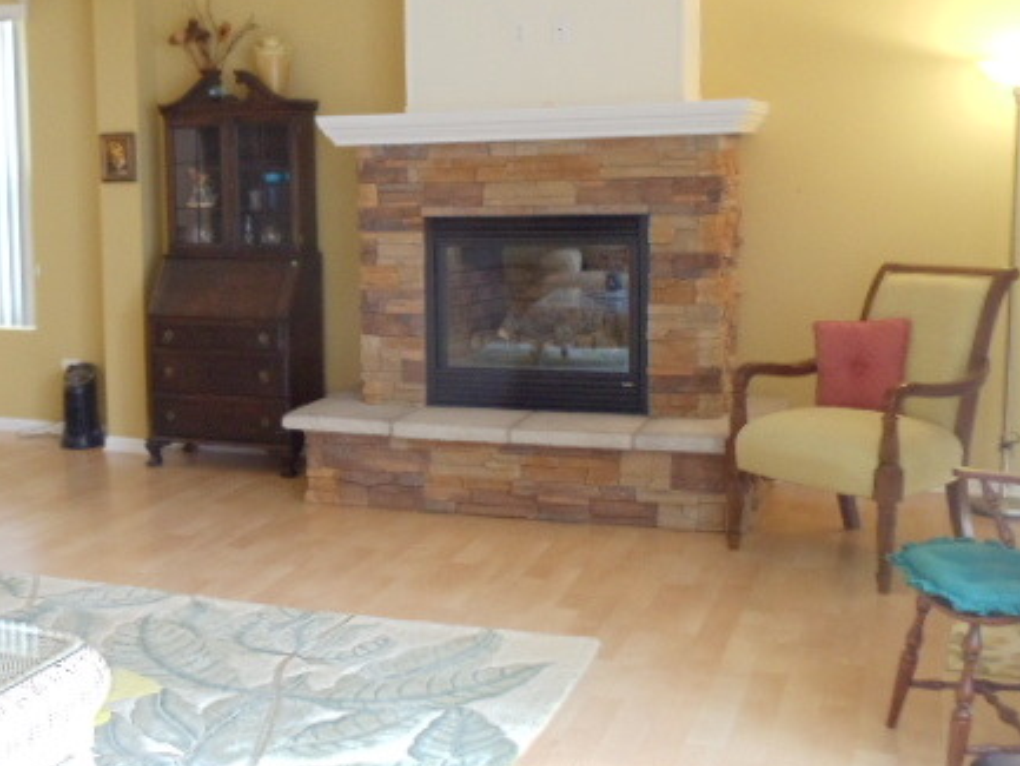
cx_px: 276
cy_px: 306
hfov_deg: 29.4
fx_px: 1916
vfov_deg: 22.6
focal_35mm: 65
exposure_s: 1/10
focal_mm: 6
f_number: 3.5
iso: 400
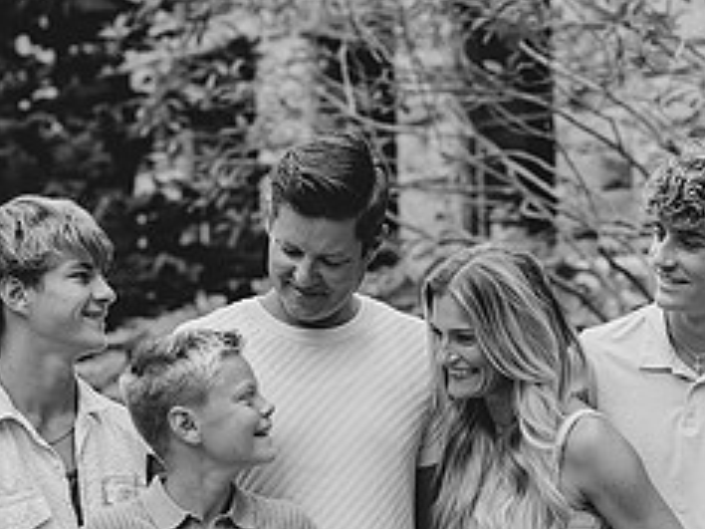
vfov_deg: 12.4
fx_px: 2403
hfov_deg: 16.6
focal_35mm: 118
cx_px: 475
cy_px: 510
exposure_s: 1/250
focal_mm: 50
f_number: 2.8
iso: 640
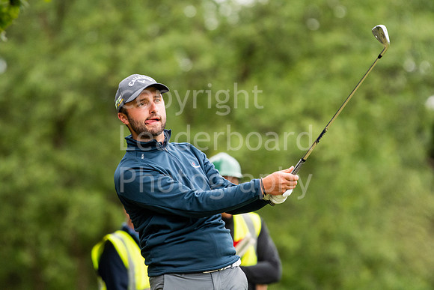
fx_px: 7054
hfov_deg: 3.5
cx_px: 217
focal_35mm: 585
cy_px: 145
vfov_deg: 2.4
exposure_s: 1/1600
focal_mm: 390
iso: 1600
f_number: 5.6
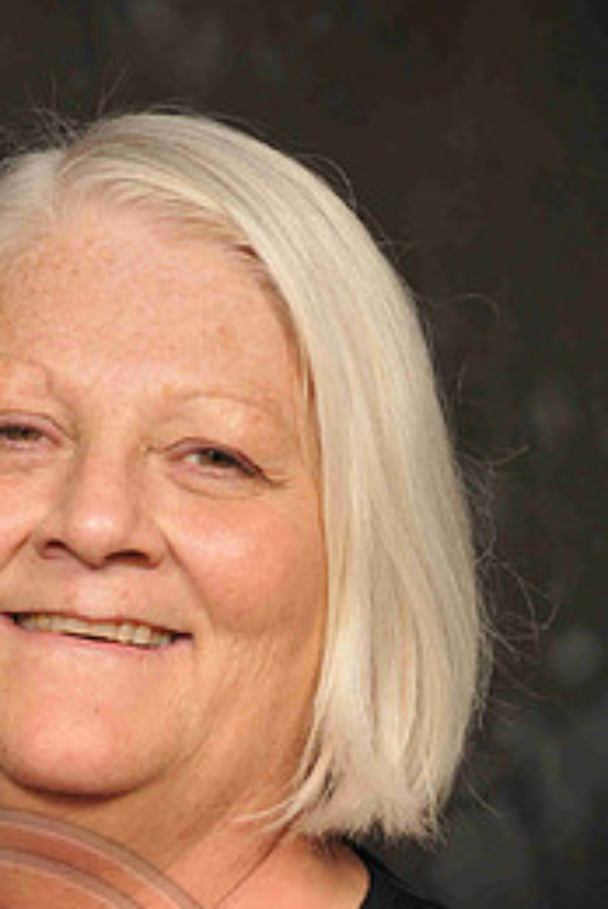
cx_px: 96
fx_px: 6868
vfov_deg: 7.6
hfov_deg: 5.1
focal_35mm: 272
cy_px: 692
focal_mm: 105
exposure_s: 1/125
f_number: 5.6
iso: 200
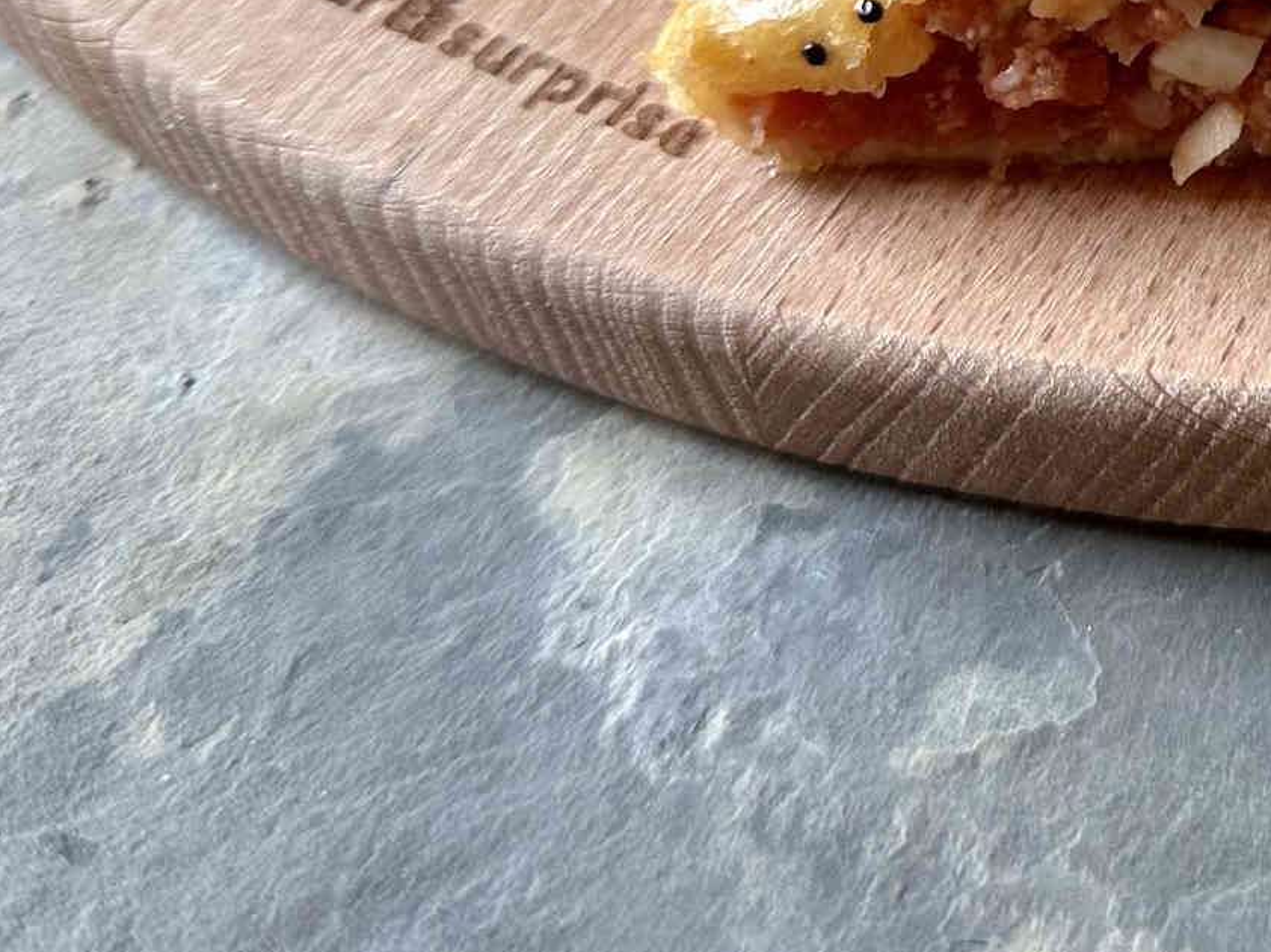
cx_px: 1517
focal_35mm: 73
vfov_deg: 18.8
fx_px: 2680
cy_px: -256
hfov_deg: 24.3
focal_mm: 6.86
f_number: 1.78
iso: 100
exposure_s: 1/121
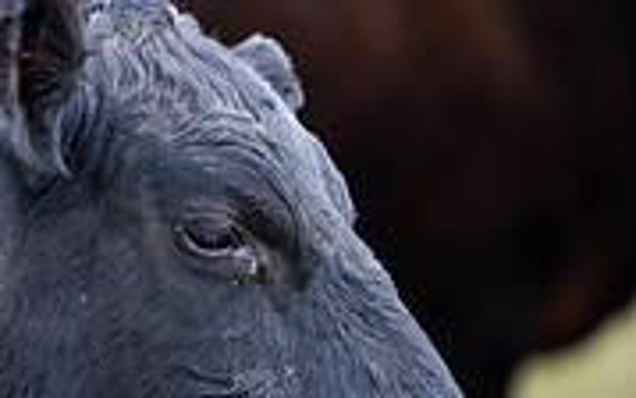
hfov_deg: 4.1
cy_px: 174
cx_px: 107
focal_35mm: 513
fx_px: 8895
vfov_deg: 2.6
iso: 125
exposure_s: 1/1000
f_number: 2.8
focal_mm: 200
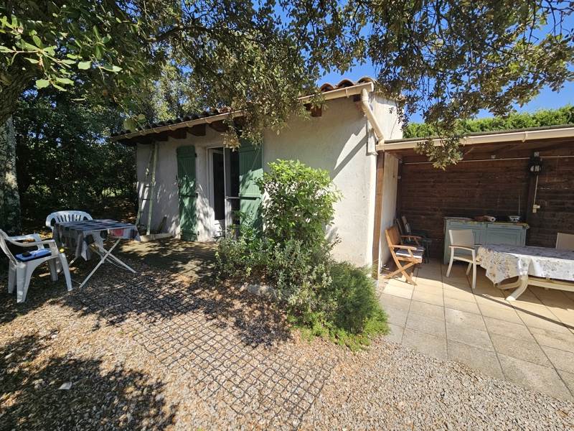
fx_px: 216
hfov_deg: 106.2
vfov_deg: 89.9
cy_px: 216
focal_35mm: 13
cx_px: 287
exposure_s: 1/1135
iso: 50
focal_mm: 2.2
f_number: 2.2
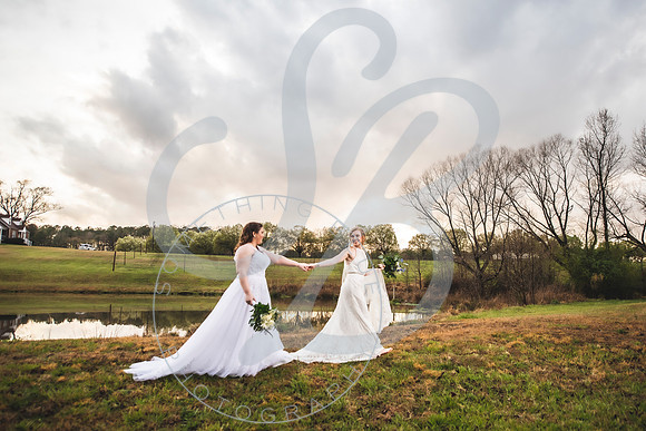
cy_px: 231
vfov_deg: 49.7
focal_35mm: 26
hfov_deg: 69.4
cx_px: 348
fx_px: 465
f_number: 2.8
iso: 320
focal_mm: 24
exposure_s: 1/500
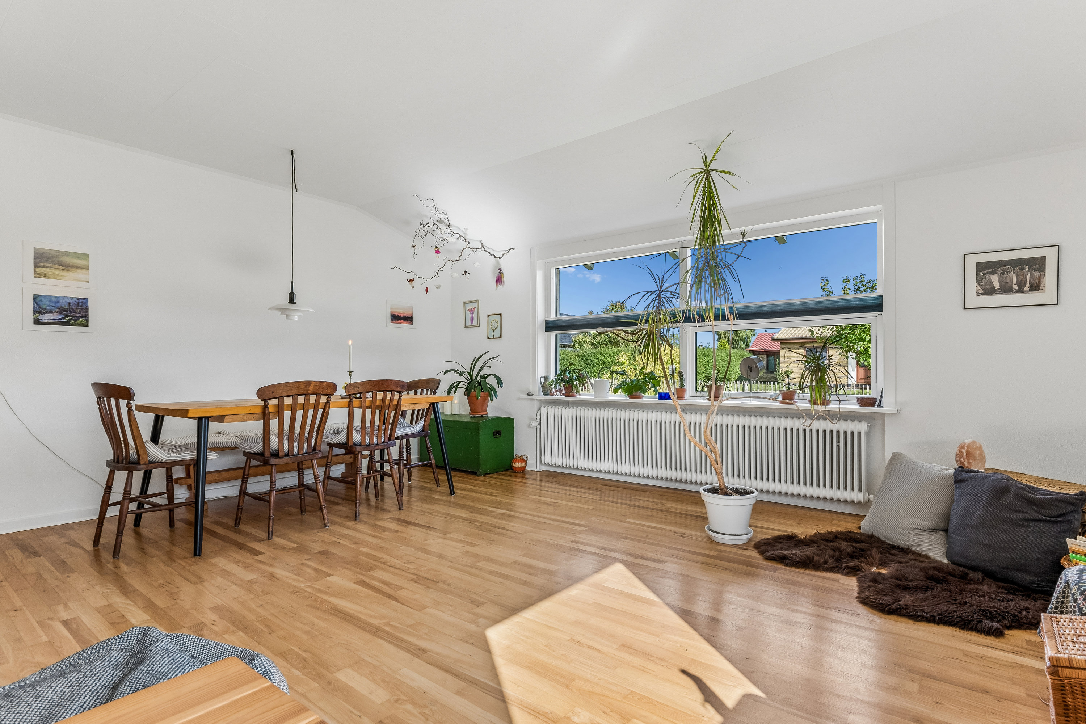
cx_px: 543
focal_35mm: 19
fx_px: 566
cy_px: 362
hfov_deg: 87.7
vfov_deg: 65.2
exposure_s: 1/100
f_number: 8
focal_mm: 12.5
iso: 400
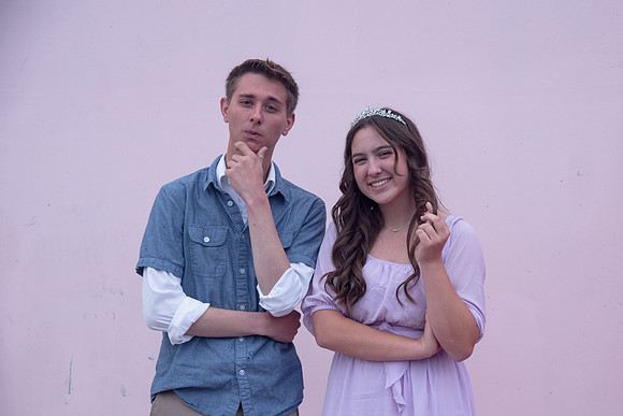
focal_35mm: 91
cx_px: 364
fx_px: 1579
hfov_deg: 22.3
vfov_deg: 15.0
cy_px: 243
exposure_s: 1/125
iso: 500
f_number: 5.6
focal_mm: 78
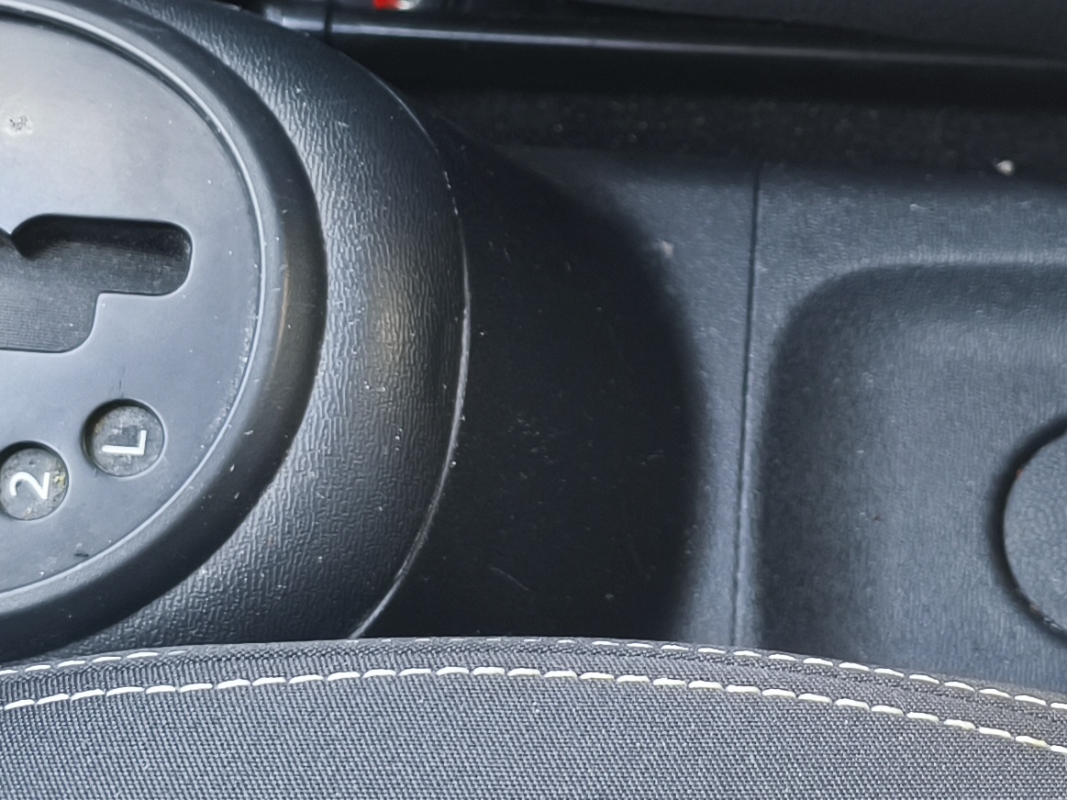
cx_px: 659
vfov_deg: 18.0
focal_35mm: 81
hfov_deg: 24.1
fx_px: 2496
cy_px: 161
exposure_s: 1/95.1
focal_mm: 5.84
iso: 400
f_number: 1.6
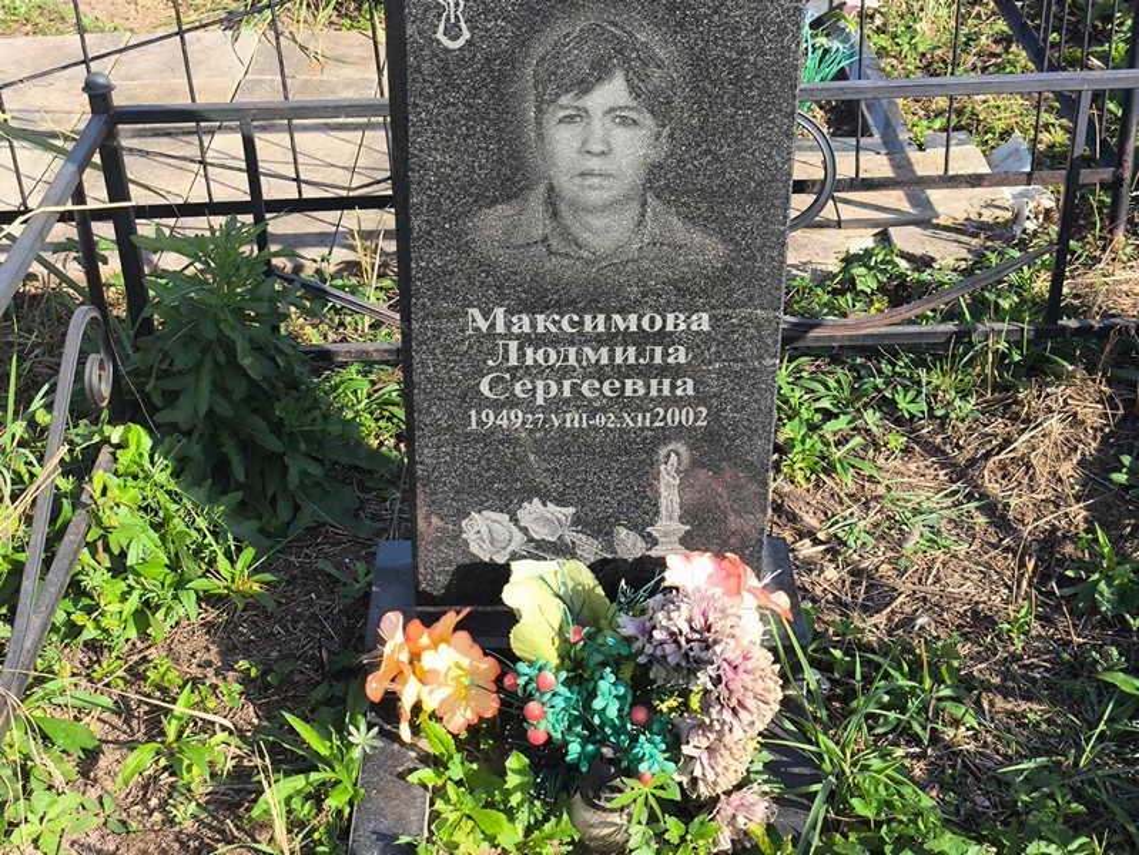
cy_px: 428
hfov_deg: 38.2
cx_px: 570
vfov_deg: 29.1
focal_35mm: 50
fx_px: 1646
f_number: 1.7
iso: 50
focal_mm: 4.71
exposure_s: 1/636
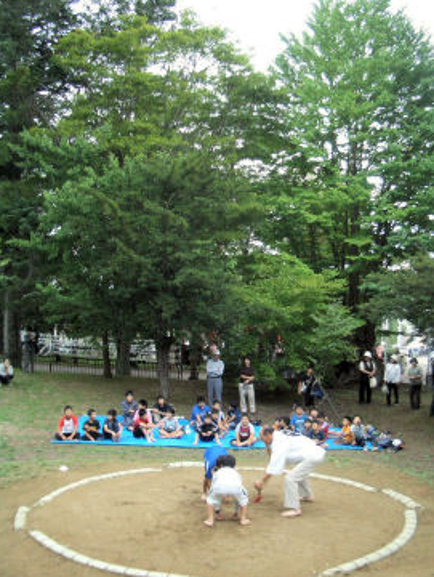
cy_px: 306
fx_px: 684
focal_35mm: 41
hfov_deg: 35.1
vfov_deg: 45.7
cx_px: 249
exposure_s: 1/60
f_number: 2.6
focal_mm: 5.8
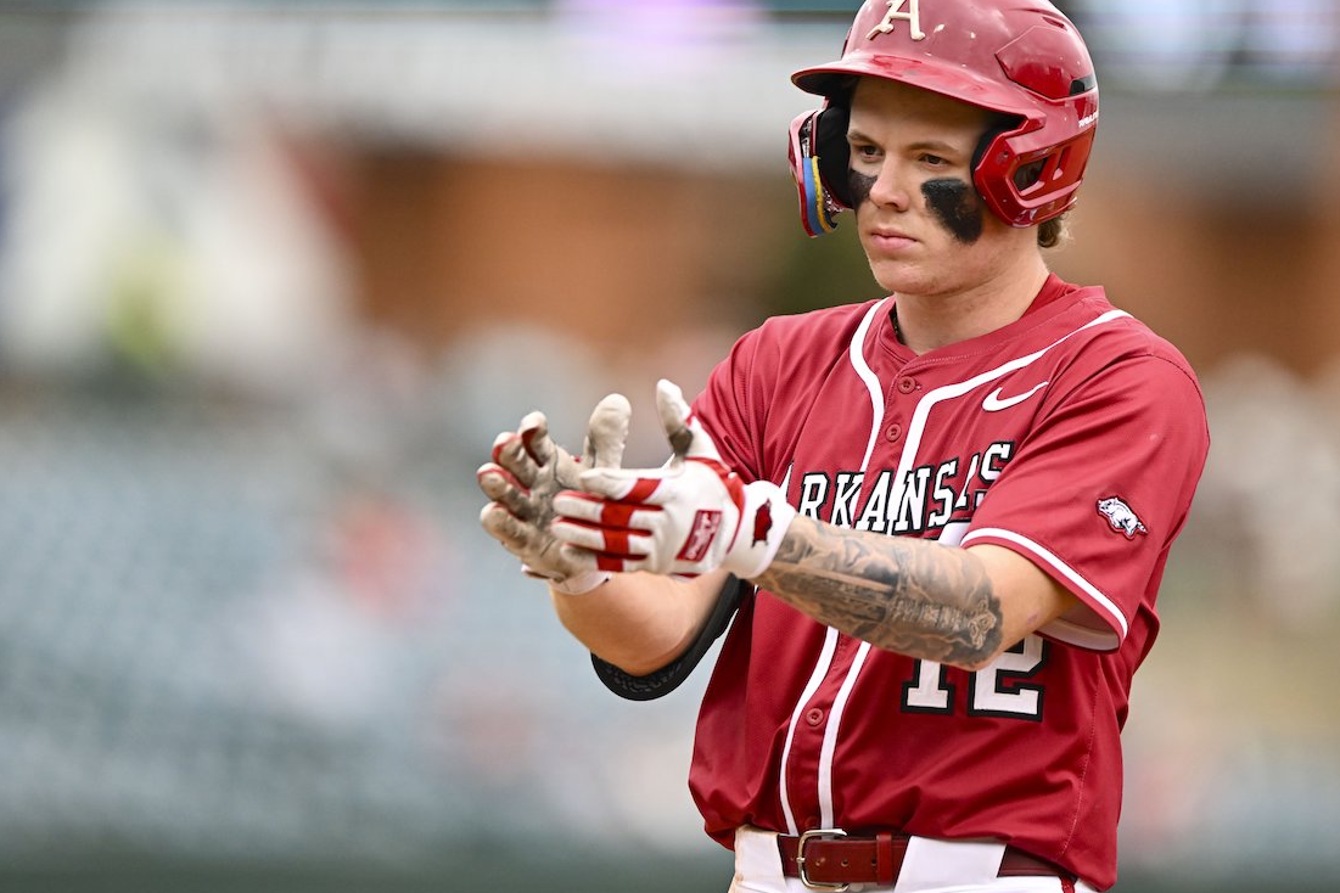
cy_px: 423
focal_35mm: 436
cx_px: 667
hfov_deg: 4.7
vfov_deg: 3.2
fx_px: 16228
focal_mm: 400
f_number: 2.8
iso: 1100
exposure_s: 1/10000
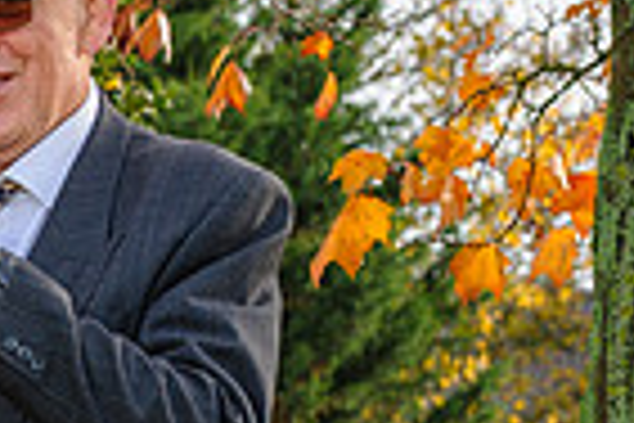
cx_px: -607
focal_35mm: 288
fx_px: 5072
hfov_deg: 6.9
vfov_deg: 4.7
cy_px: 616
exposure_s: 1/125
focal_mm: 70
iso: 200
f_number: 8
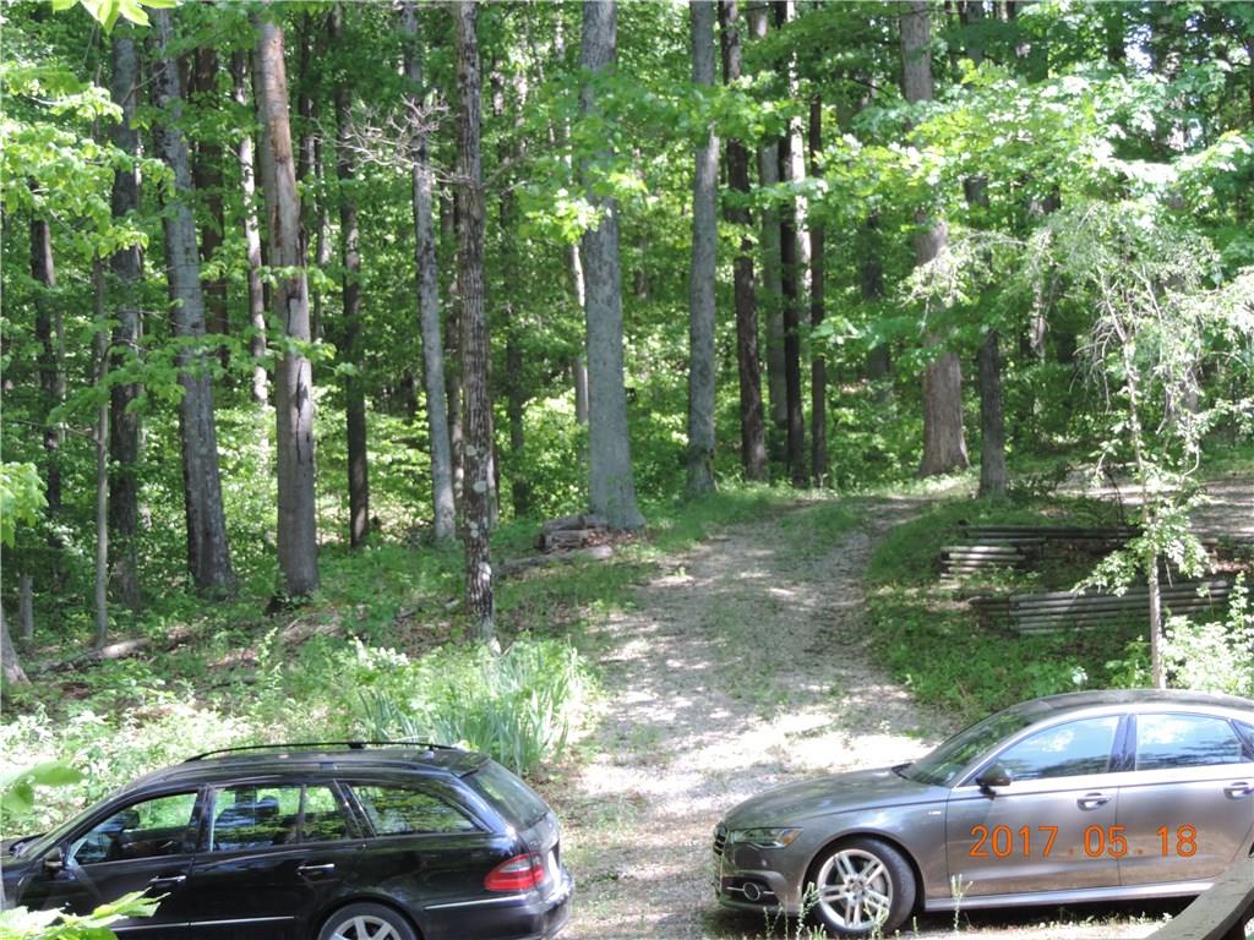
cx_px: 627
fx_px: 3804
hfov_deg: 18.7
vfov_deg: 14.1
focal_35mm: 105
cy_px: 470
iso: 200
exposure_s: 1/100
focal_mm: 18.7
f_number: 4.2
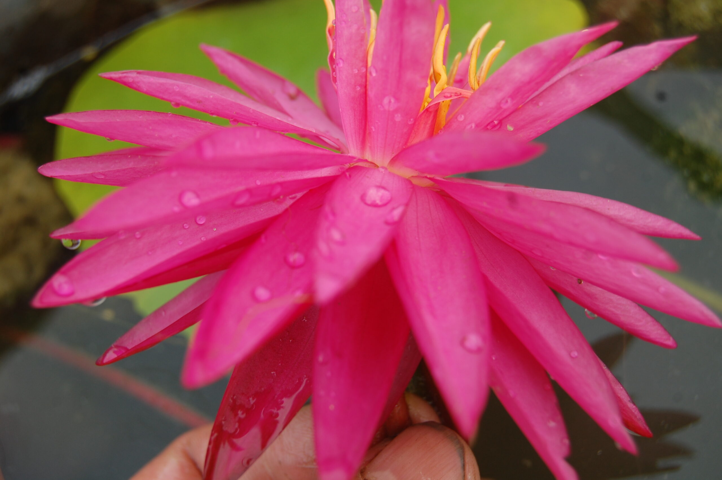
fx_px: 1202
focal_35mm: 60
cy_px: 240
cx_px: 361
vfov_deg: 22.6
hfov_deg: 33.4
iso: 200
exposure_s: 1/200
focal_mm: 40
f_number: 7.1
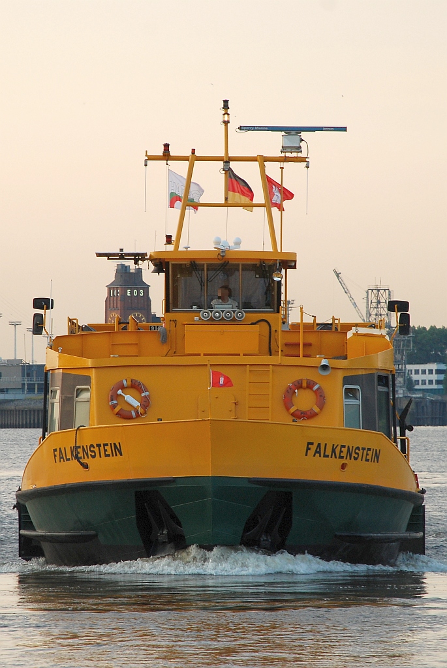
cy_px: 334
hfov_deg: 6.8
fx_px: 3762
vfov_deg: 10.1
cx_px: 224
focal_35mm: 202
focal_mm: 135
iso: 280
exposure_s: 1/125
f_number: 5.6
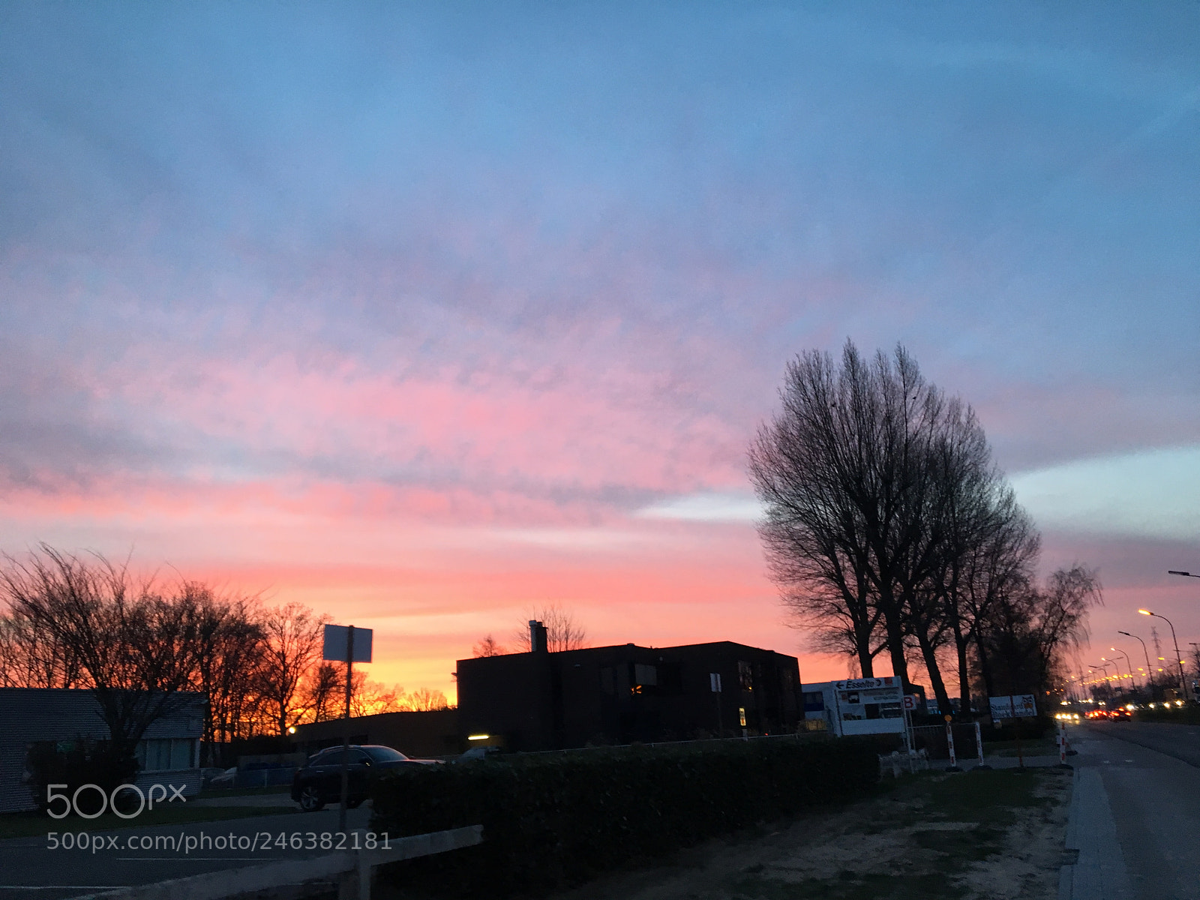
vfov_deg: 48.2
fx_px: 1005
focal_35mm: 29
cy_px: 450
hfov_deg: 61.7
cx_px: 600
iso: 50
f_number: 2.2
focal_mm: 4.15
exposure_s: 1/33
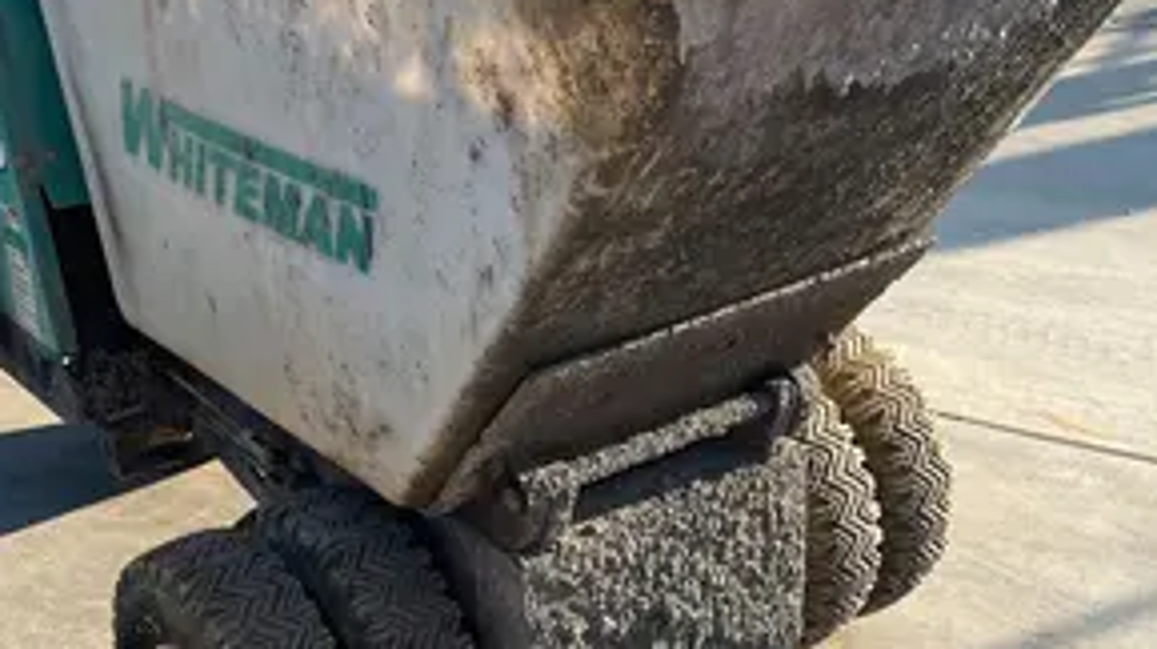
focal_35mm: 54
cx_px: 488
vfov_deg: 22.2
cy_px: 322
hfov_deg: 38.4
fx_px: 1655
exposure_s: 1/983
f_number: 1.6
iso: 50
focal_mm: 5.1
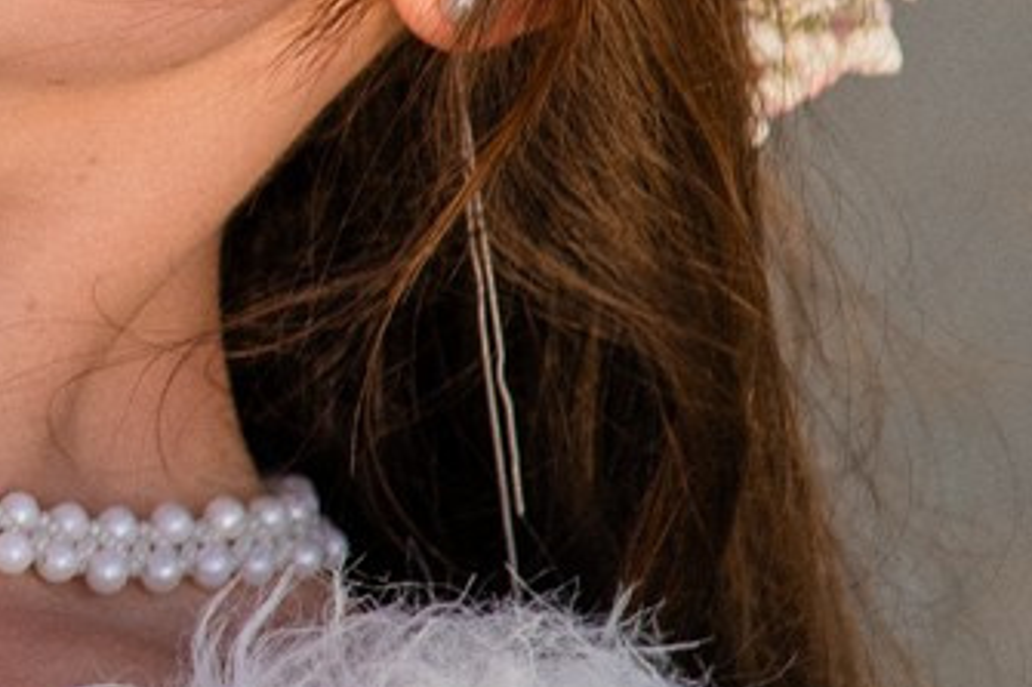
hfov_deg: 5.8
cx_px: -1488
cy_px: -257
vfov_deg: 4.0
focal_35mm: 343
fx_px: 9827
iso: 1000
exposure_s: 1/3200
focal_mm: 50
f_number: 2.8
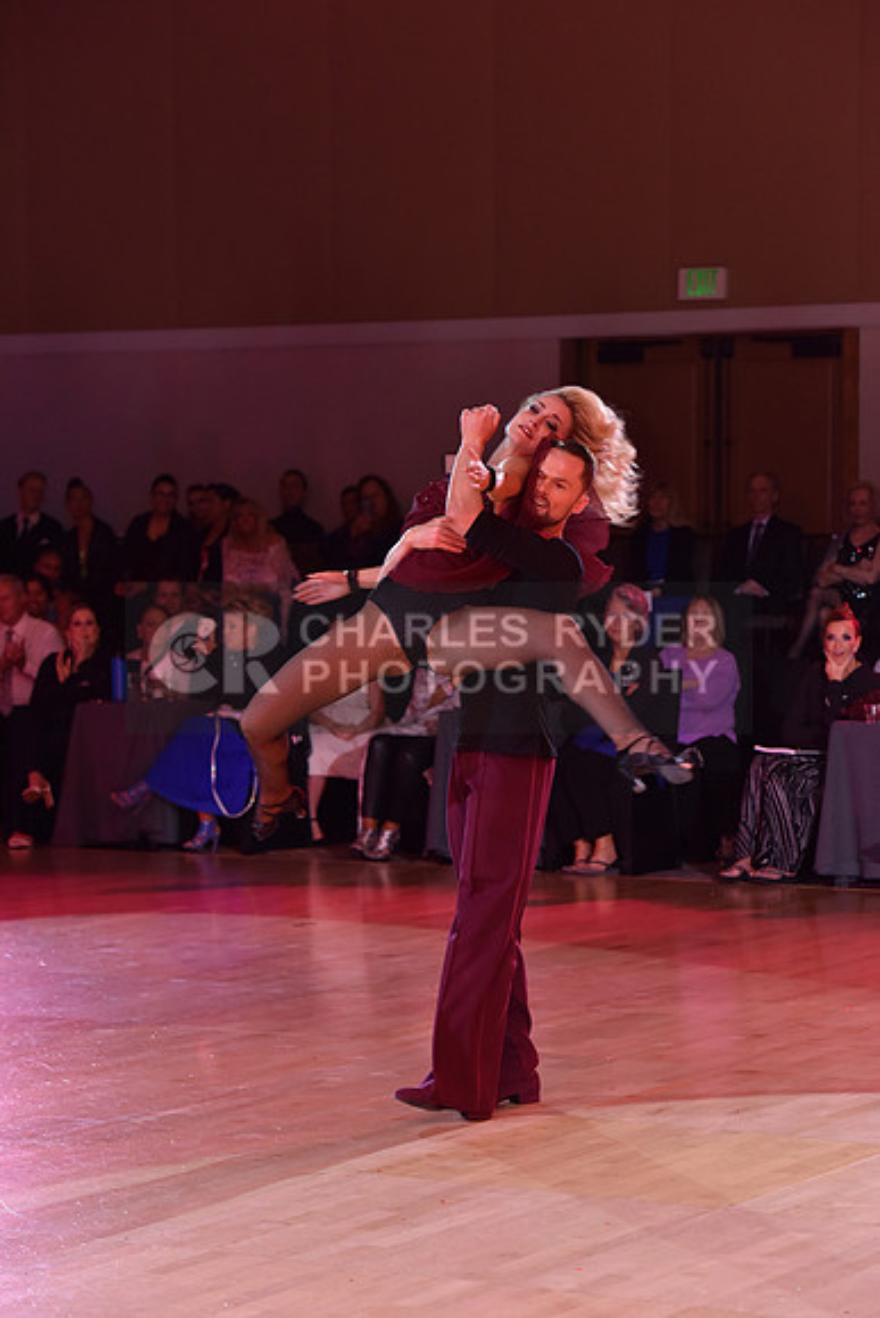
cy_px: 659
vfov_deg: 19.5
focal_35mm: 105
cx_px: 440
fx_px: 3847
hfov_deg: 13.0
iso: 1600
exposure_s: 1/250
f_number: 5
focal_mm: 105
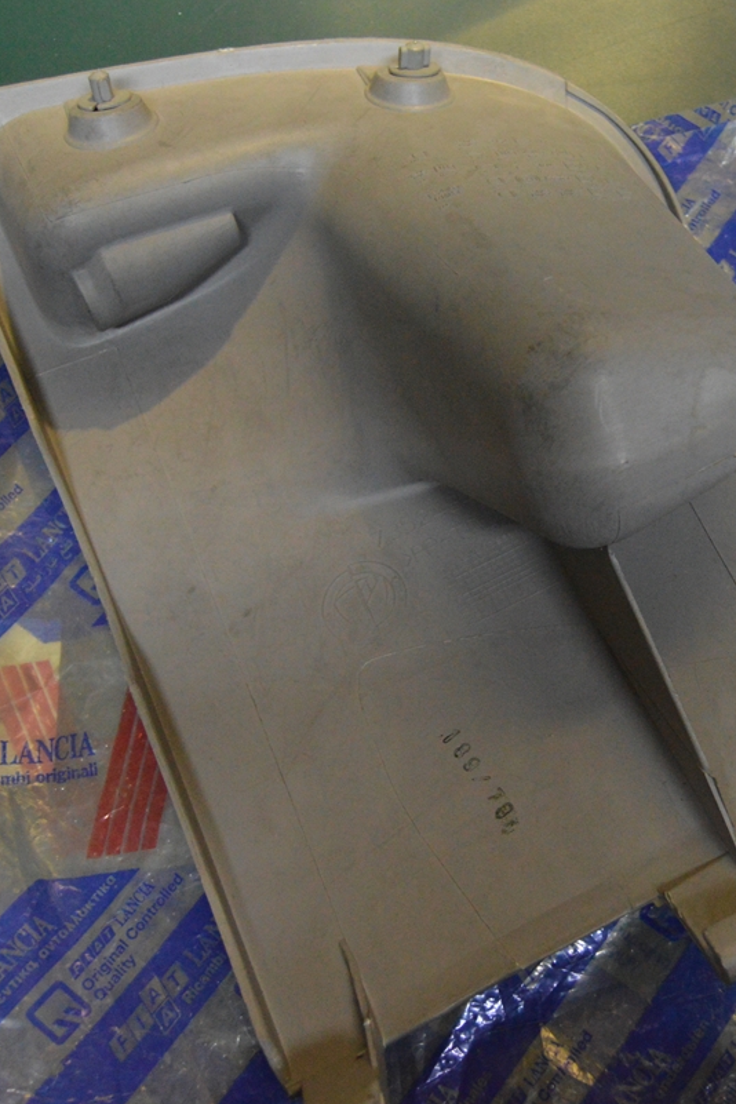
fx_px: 1257
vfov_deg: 47.4
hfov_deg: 32.0
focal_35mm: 41
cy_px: 547
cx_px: 562
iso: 2500
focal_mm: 18
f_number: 3.5
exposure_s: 1/60
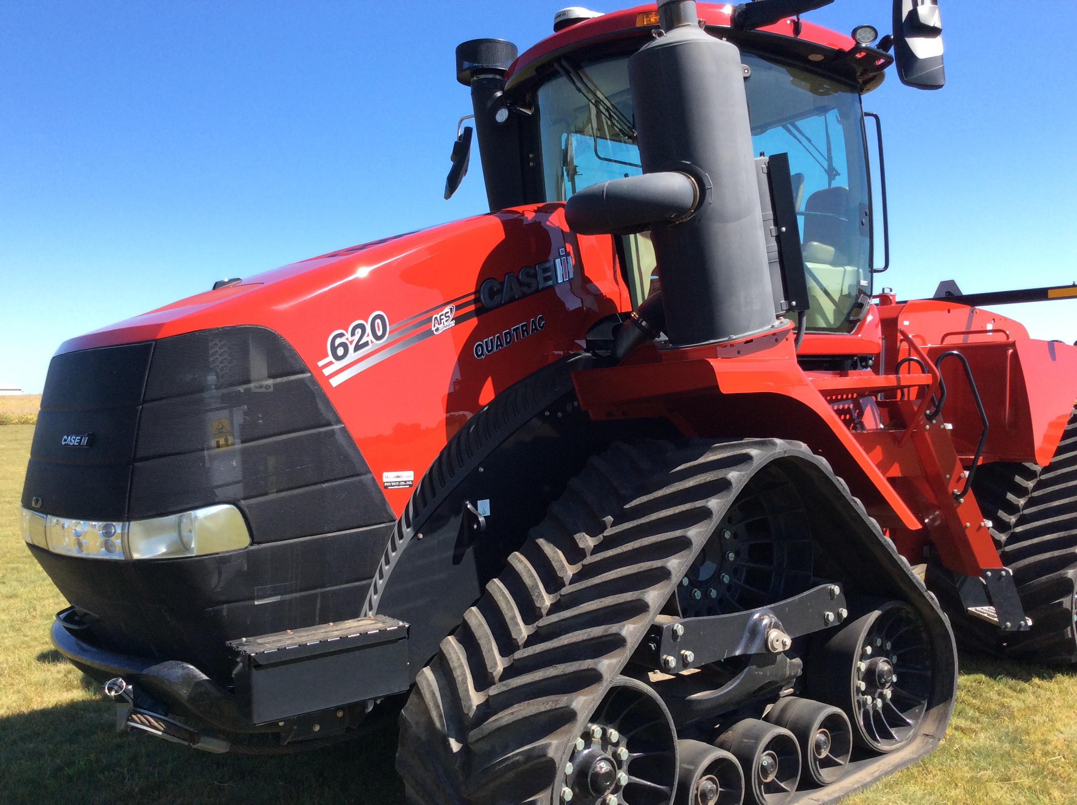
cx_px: 538
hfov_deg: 56.9
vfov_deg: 44.1
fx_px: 994
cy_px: 402
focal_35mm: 32
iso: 32
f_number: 2.4
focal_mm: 3.3
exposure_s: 1/784
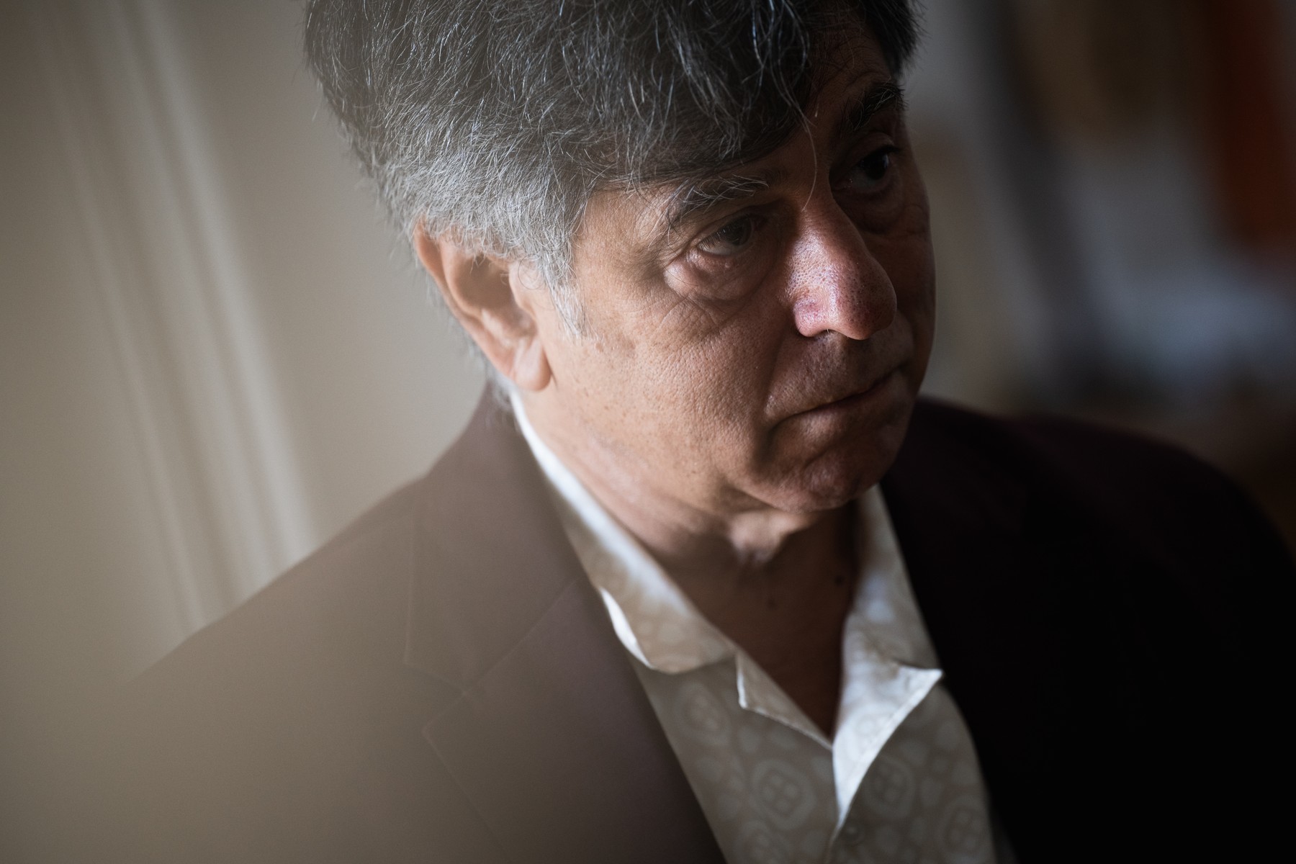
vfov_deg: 6.9
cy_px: 432
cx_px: 648
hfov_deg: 10.3
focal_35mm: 200
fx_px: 7199
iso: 800
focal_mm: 200
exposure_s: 1/400
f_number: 2.8
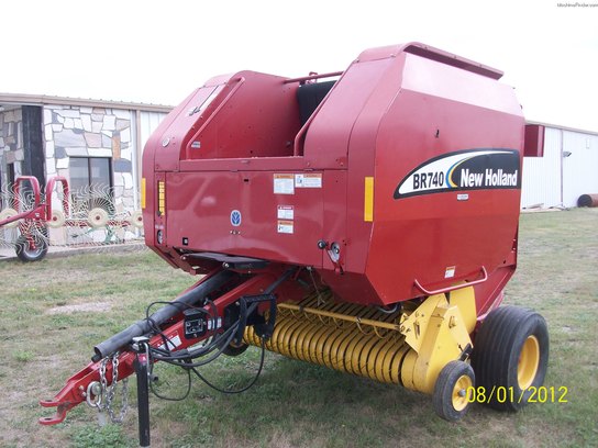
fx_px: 587
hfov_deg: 54.0
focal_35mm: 34
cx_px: 299
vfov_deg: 41.8
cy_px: 224
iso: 64
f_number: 2.8
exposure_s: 1/236
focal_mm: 5.7
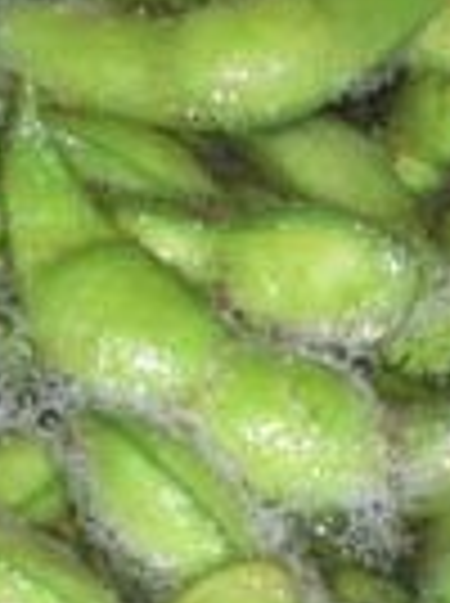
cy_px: 662
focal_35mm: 217
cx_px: 346
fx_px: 3773
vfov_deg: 9.1
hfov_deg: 6.8
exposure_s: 1/121
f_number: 4.6
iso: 125
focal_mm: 20.1
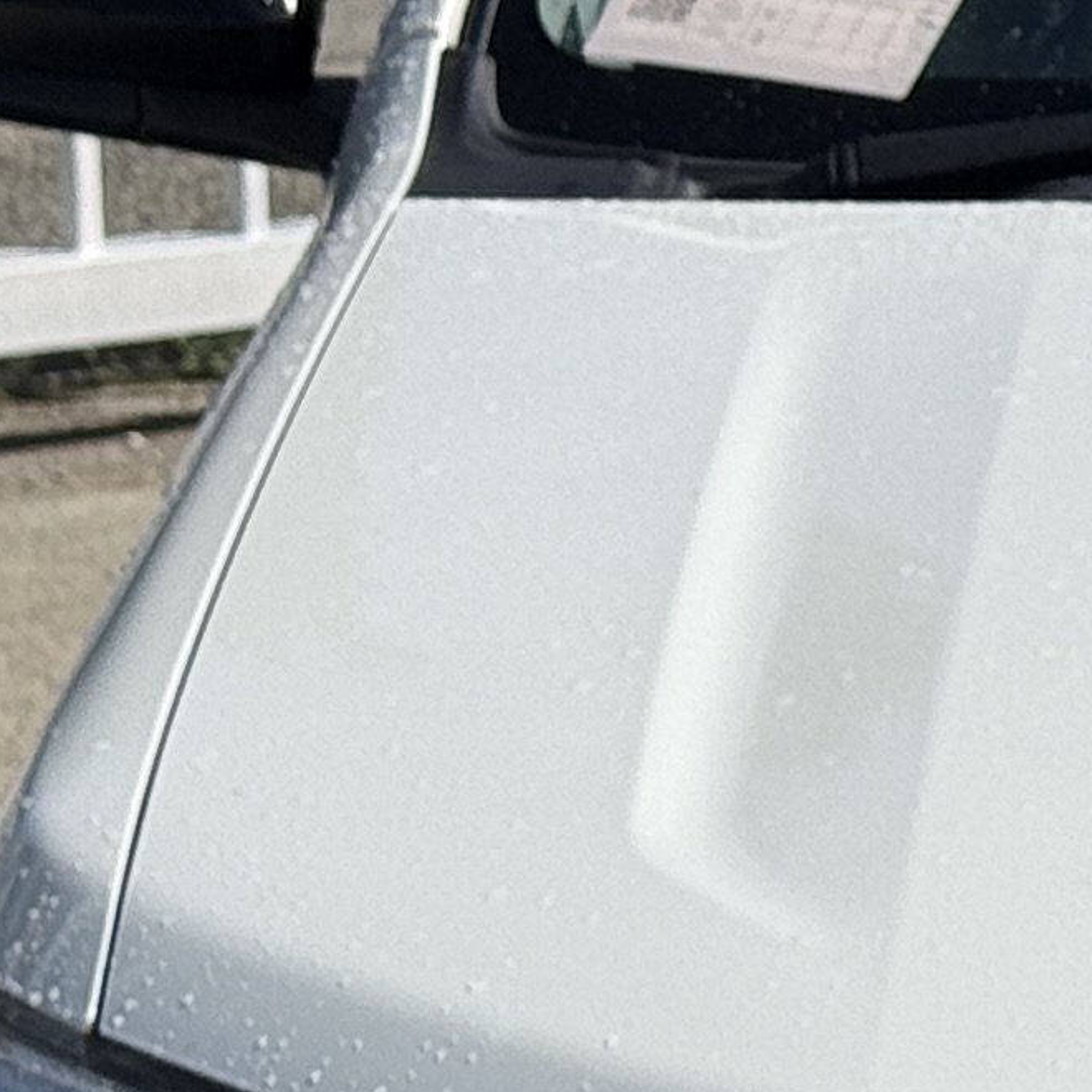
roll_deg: -0.8
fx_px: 9244
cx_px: 2138
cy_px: 1085
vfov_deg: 6.7
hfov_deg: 6.6
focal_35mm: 259
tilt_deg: -12.8
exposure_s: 1/11364
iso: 64
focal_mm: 6.76
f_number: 1.78
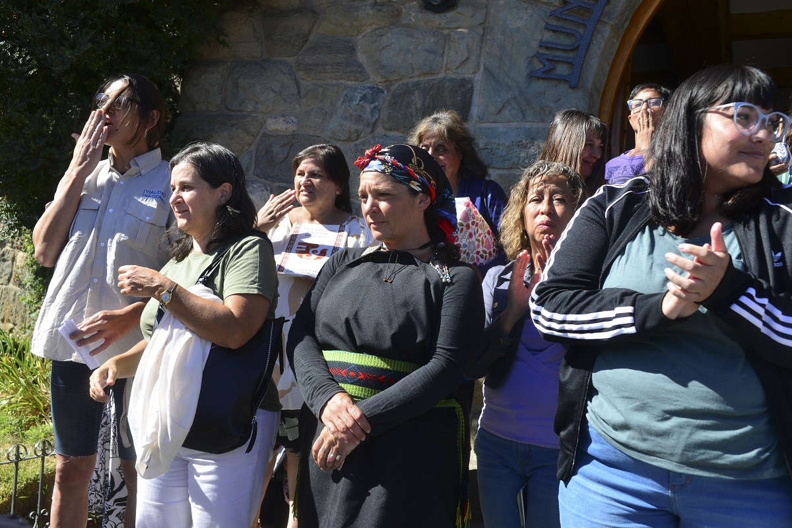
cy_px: 264
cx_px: 396
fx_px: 836
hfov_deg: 50.7
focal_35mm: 38
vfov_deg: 35.1
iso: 250
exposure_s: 1/500
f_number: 9
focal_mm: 38
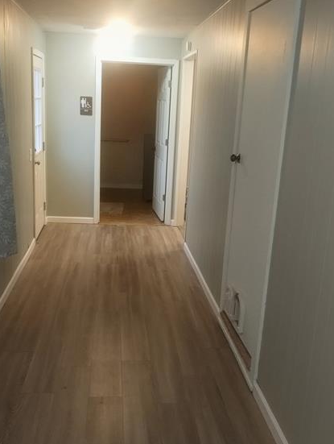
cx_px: 152
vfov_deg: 47.7
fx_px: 500
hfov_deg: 36.9
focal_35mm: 39
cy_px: 243
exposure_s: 1/30
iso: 722
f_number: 1.8
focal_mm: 4.27
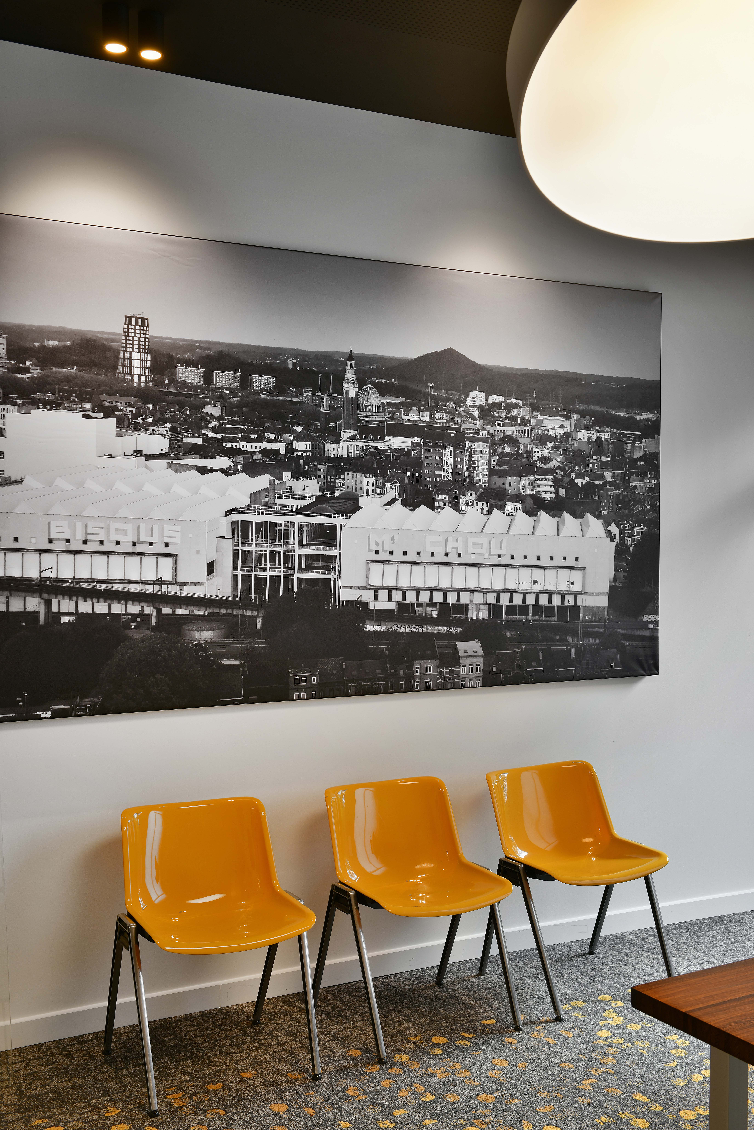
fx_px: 1194
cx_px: 377
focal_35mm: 38
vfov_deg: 50.7
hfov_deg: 35.1
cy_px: 565
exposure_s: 1/13
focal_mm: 38
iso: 100
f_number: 11
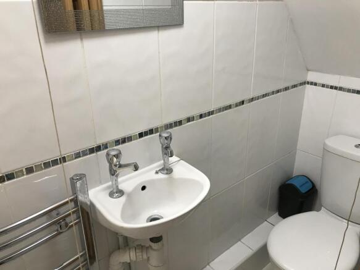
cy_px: 135
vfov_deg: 49.7
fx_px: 291
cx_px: 180
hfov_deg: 63.5
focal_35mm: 28
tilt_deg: -22.5
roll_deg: +1.1
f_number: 1.8
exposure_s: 1/33
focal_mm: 3.99
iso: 32
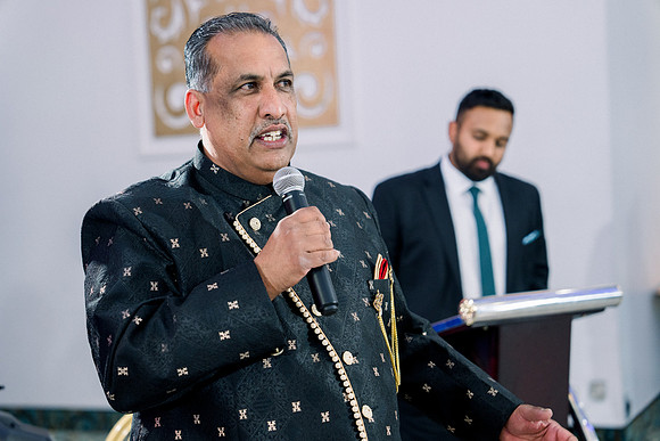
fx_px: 1284
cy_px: 220
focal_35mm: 70
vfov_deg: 19.5
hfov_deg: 28.8
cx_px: 330
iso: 1250
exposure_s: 1/125
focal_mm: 70
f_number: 2.8
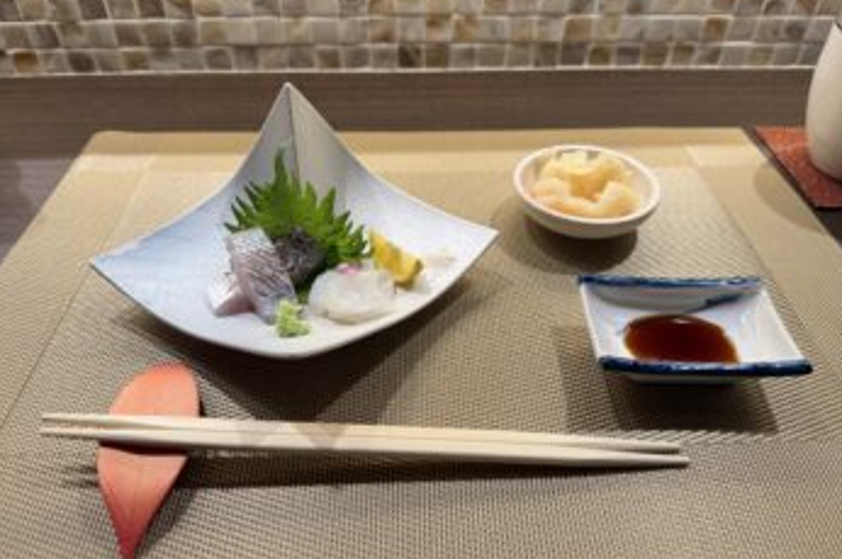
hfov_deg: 69.4
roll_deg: +0.8
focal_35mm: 26
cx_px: 416
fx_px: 608
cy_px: 253
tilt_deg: -38.9
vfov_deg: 49.4
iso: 64
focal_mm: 6.76
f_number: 1.78
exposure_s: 1/120
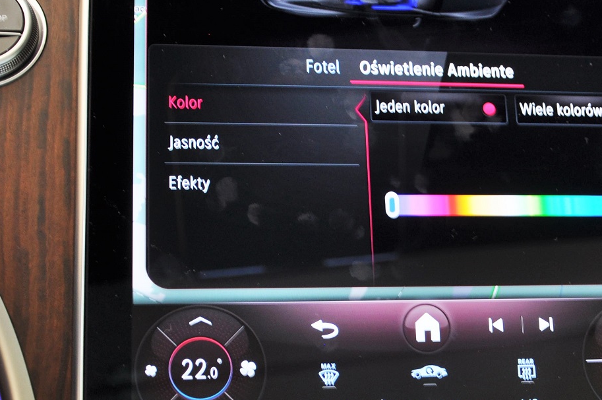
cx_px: 386
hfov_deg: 25.9
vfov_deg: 17.4
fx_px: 1303
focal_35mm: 78
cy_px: 171
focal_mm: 25
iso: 250
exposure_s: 1/15
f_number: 4
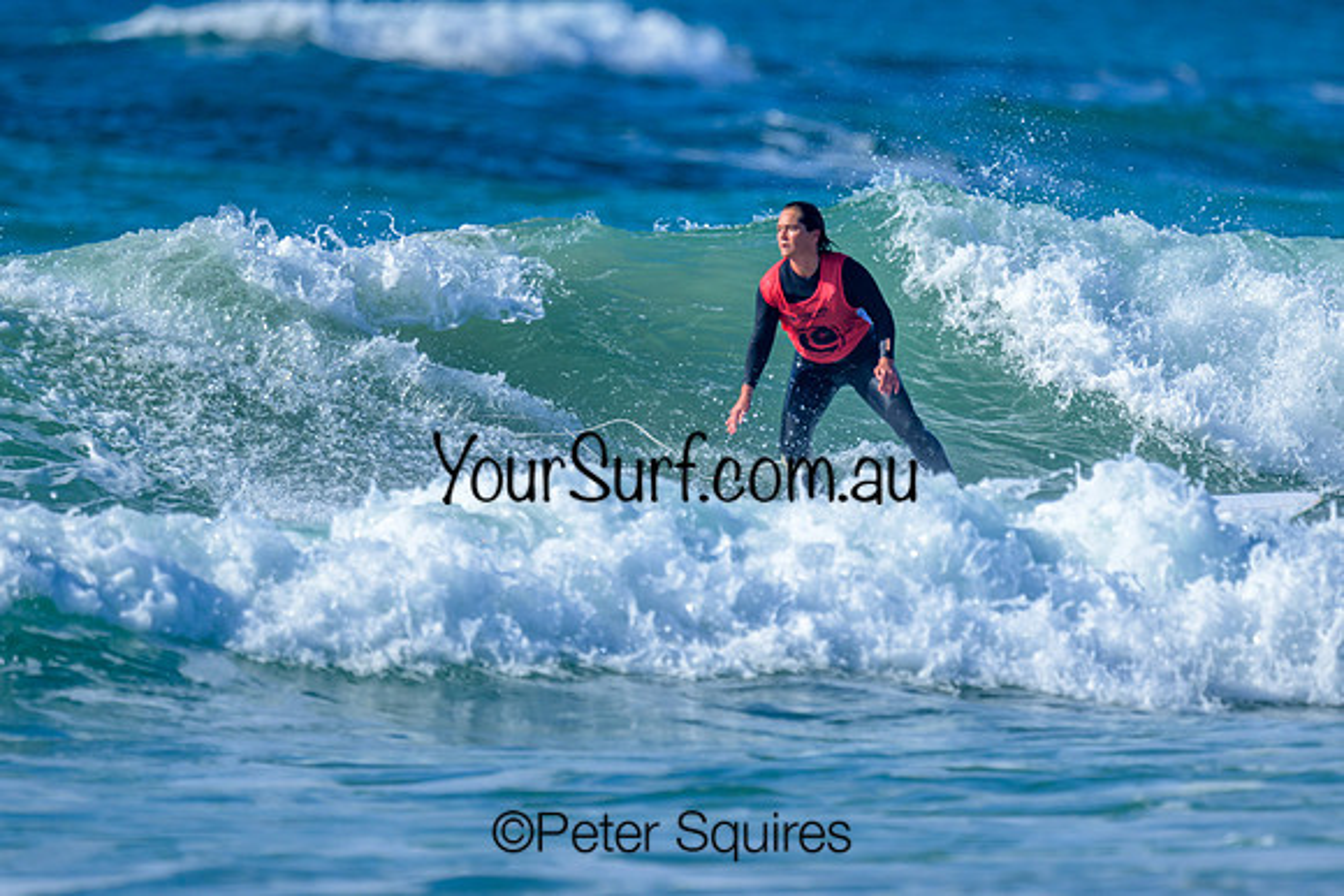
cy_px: 301
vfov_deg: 1.3
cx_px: 553
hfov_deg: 1.9
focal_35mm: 1100
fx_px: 41073
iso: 140
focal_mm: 800
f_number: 6.3
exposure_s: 1/1000
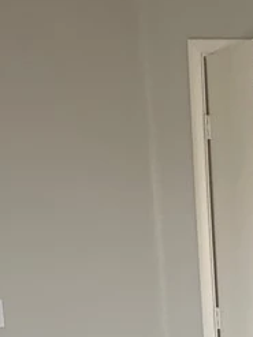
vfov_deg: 16.3
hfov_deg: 12.7
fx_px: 1053
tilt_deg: -18.2
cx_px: 427
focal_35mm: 108
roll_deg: -1.7
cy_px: 536
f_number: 1.8
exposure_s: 1/121
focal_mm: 4.25
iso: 50
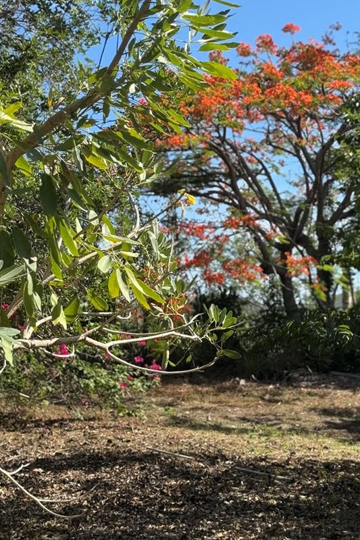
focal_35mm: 75
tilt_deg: +8.8
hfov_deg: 18.1
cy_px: 174
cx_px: 250
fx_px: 1124
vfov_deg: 26.8
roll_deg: -0.8
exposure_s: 1/3096
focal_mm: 6.76
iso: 64
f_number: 1.78
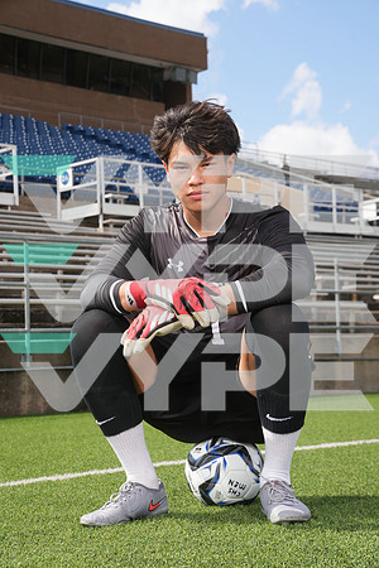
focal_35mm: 70
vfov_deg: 28.8
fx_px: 1105
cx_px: 190
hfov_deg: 19.5
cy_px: 284
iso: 100
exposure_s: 1/200
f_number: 8
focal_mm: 70
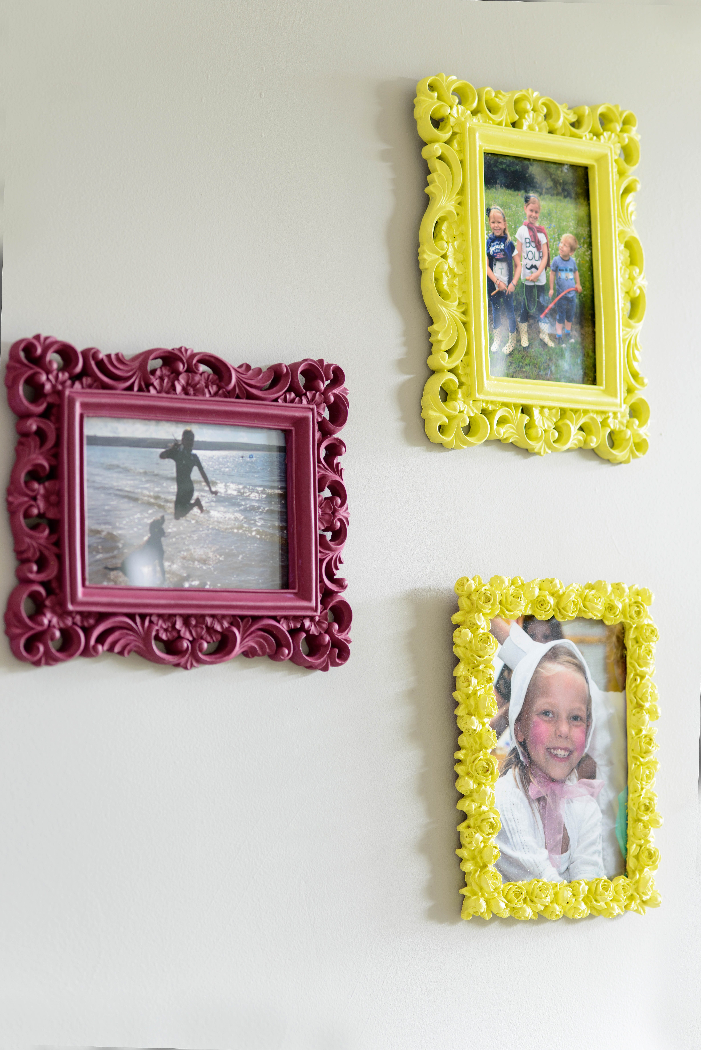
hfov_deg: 13.7
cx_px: 350
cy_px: 525
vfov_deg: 20.4
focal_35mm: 100
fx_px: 2918
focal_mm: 100
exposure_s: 1/2
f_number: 5.6
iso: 200
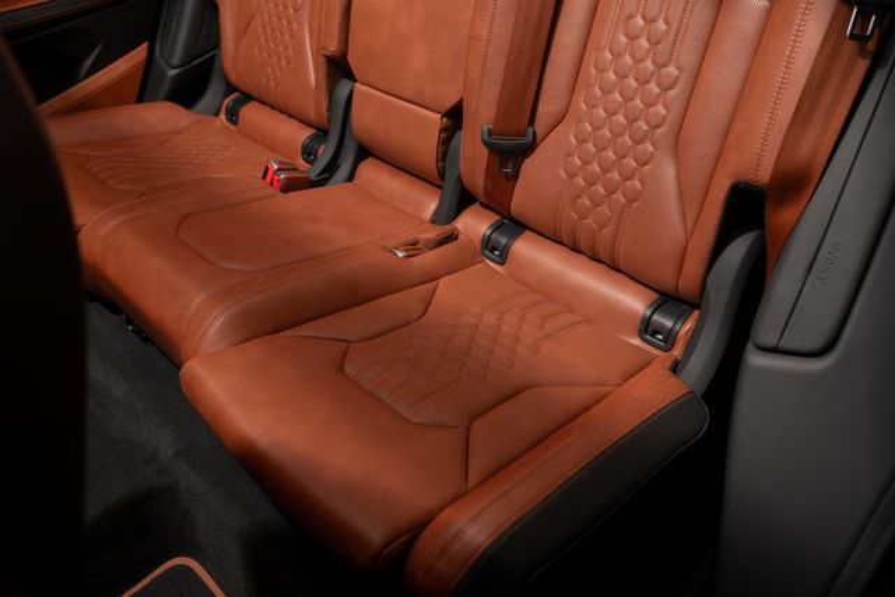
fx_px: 746
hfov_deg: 61.9
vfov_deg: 43.6
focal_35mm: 30
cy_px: 298
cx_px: 448
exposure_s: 1/50
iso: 400
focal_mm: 30
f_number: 5
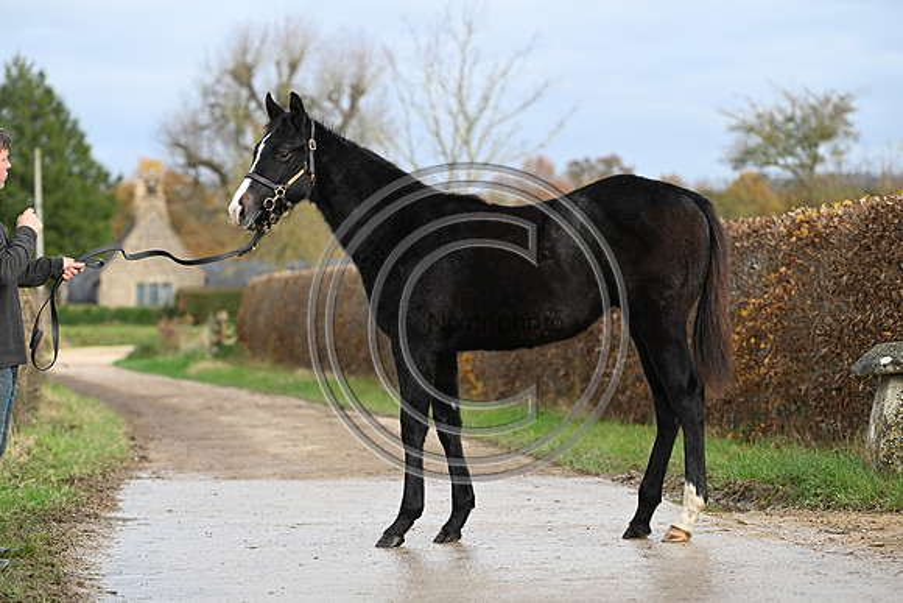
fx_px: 3261
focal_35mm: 130
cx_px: 452
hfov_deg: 15.8
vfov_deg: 10.6
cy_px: 302
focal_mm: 130
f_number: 4
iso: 640
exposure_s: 1/1000
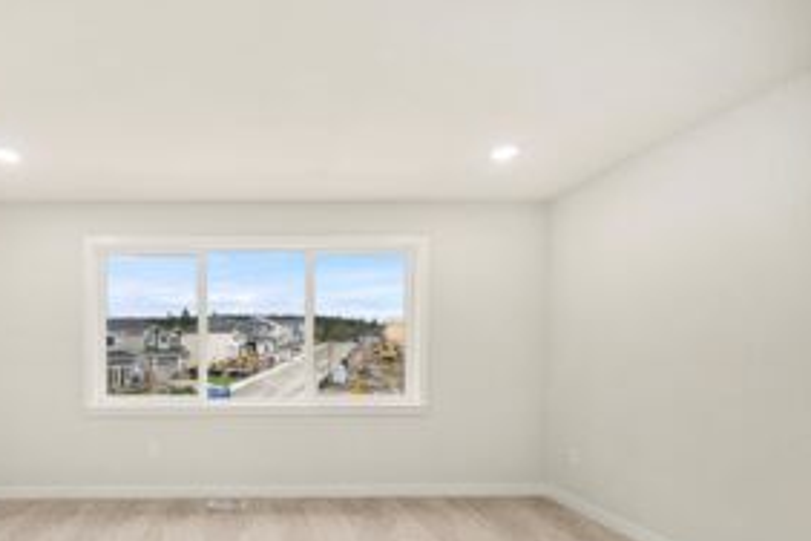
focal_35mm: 17
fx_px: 383
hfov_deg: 89.3
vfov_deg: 68.6
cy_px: 358
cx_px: 259
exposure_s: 1/125
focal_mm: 12
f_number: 6.3
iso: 80
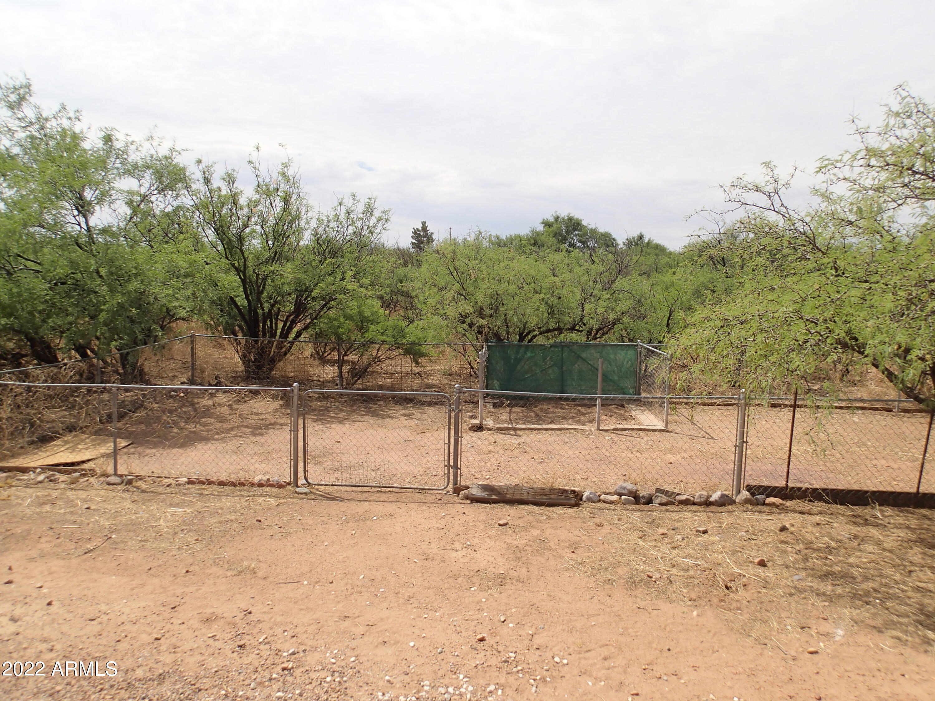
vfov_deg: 54.9
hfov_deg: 69.4
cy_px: 350
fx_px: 675
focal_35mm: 25
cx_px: 468
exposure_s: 1/250
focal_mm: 4.5
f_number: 8
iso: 100
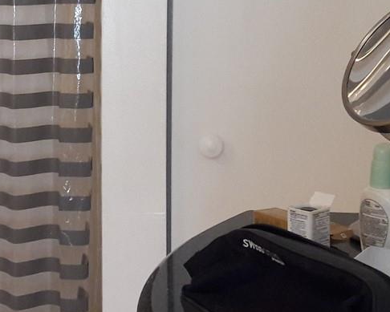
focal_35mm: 90
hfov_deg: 20.7
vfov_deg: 17.0
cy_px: 90
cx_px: 26
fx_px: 1039
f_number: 1.9
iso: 160
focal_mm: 3.7
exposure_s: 1/30
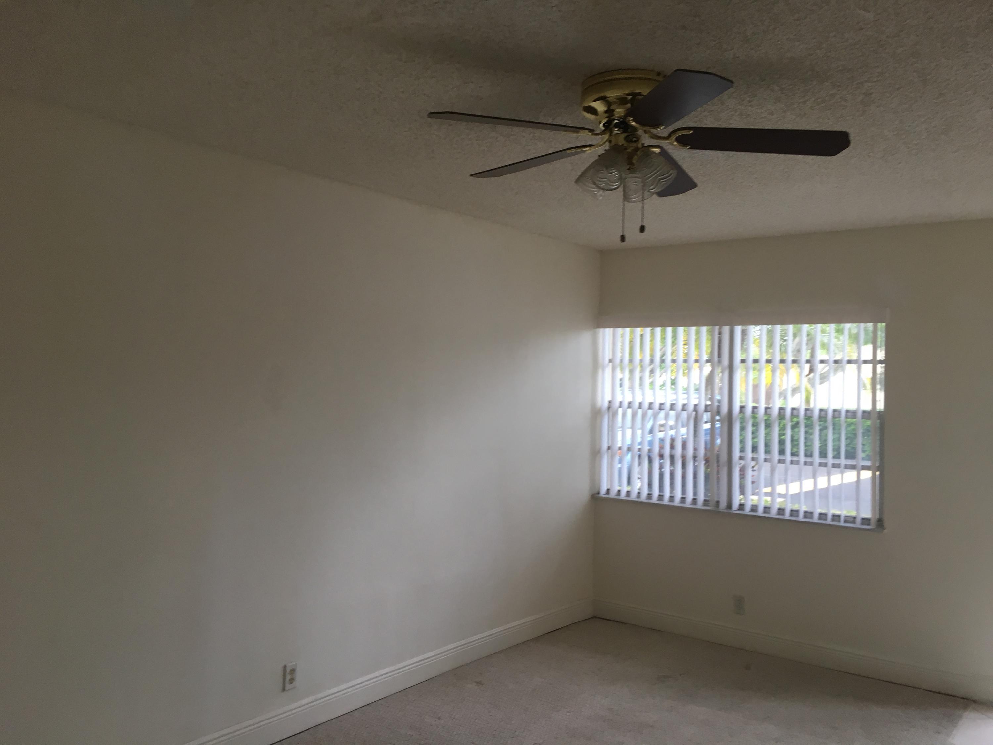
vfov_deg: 48.2
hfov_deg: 61.7
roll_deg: -0.7
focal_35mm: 29
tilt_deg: +0.4
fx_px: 832
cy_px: 372
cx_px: 496
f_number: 2.2
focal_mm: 4.15
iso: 50
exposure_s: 1/30
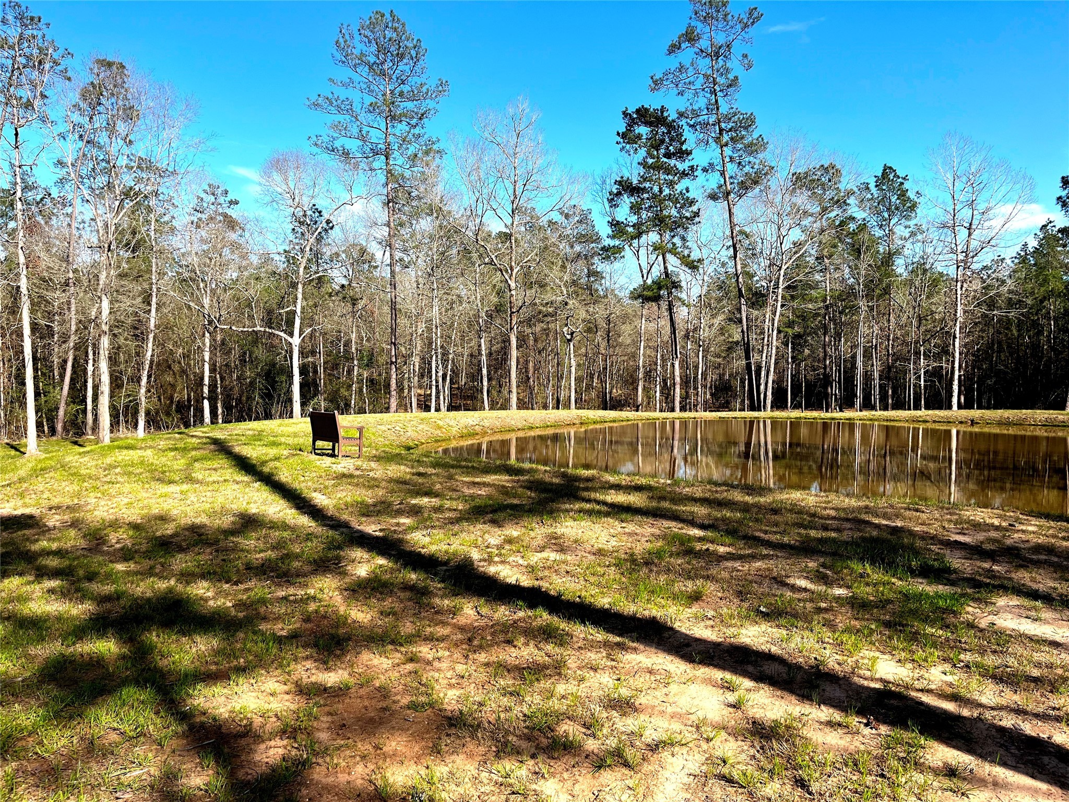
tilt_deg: -2.6
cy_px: 401
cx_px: 534
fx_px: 803
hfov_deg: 67.3
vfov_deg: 53.1
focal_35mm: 26
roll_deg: -1.2
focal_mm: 5.1
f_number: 1.6
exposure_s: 1/2309
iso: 50
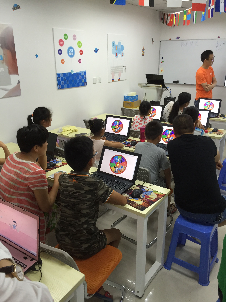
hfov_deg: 48.2
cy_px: 151
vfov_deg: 61.7
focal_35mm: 29
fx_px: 252
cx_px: 113
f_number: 2.2
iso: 100
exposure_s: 1/33
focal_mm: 4.15
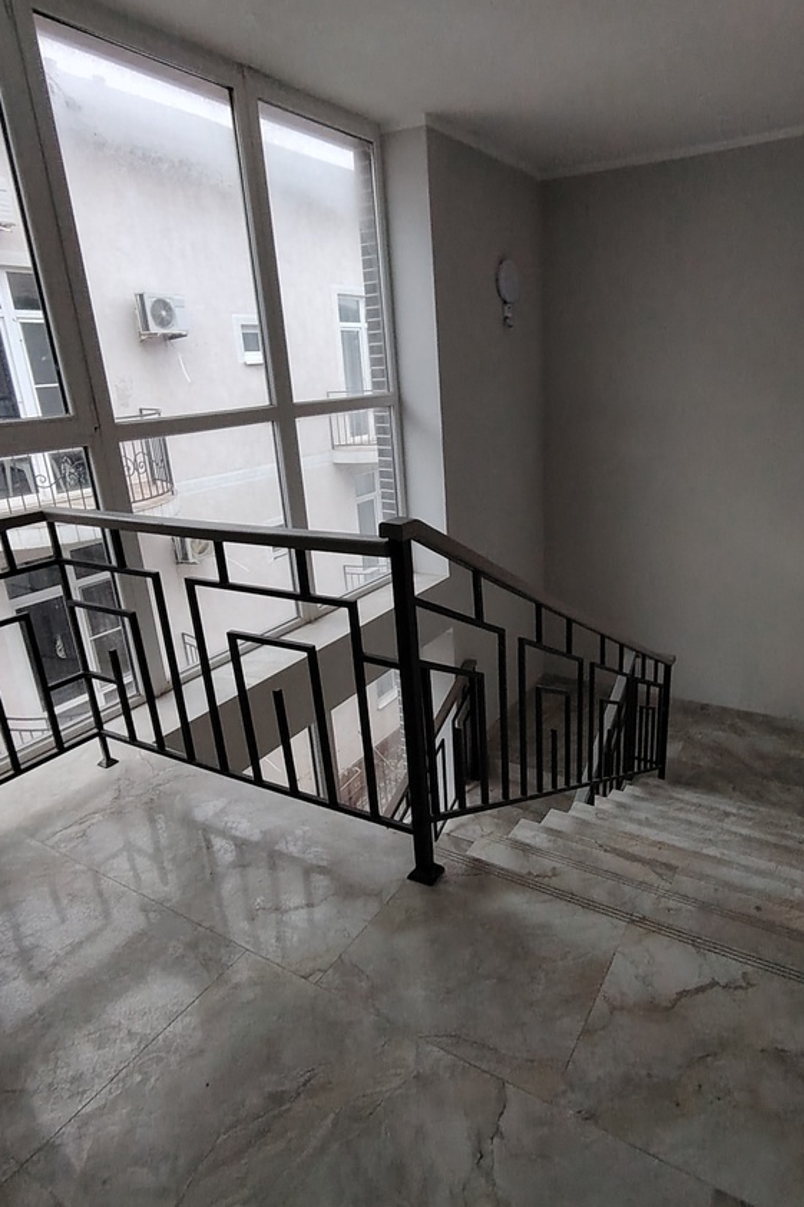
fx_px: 704
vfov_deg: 81.2
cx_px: 449
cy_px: 608
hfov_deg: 59.3
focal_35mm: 21
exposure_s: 1/100
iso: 225
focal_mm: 1.42
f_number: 2.2
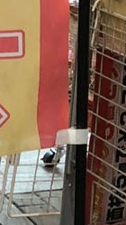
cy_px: 48
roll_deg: -0.7
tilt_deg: -20.9
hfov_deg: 5.4
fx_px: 1206
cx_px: -336
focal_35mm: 203
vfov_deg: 10.6
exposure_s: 1/24
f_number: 1.8
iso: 40
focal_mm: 3.99
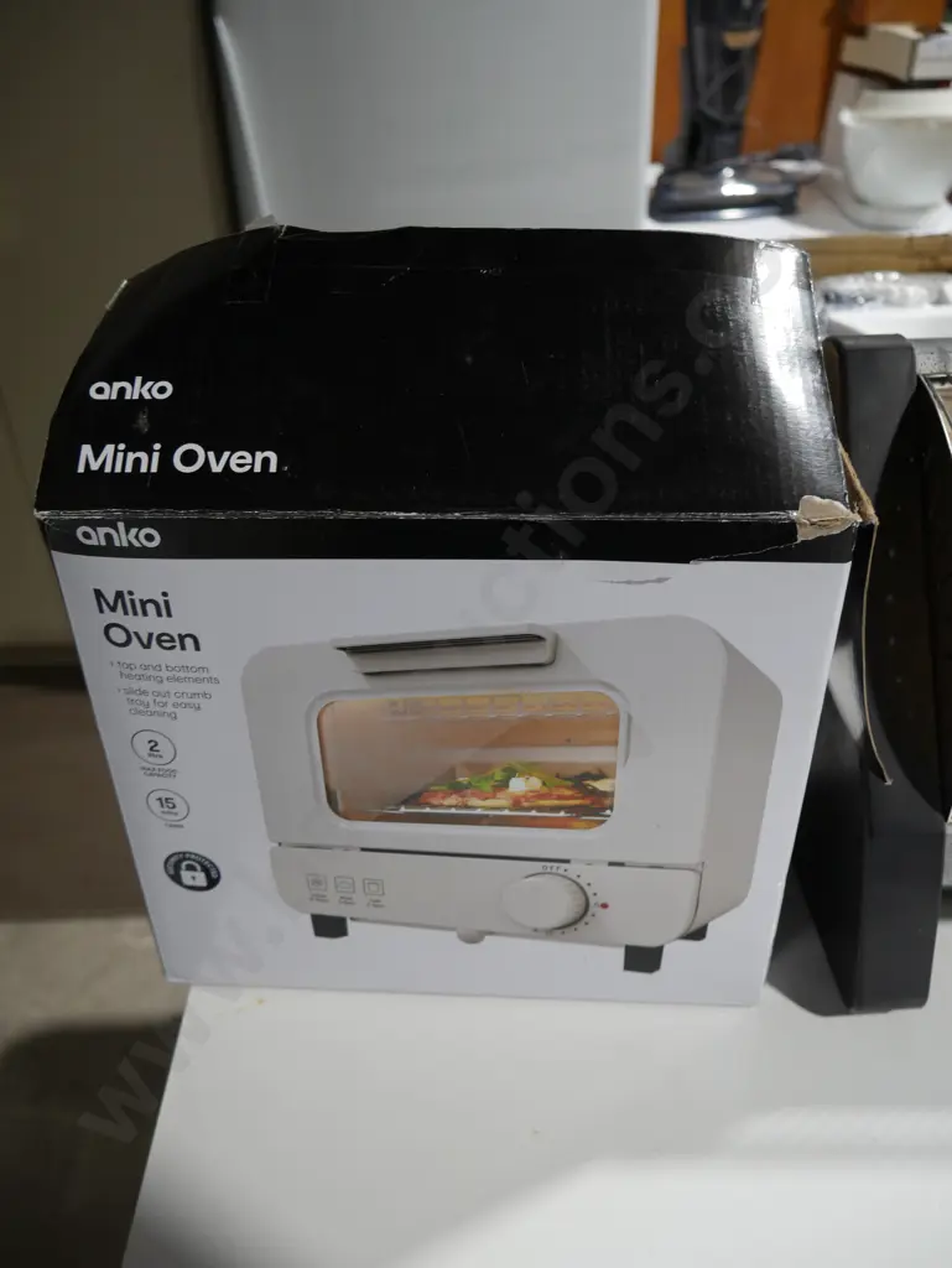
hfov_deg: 46.8
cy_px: 634
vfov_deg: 59.9
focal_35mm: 30
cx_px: 476
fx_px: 1099
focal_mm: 15
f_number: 3.6
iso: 200
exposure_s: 1/60
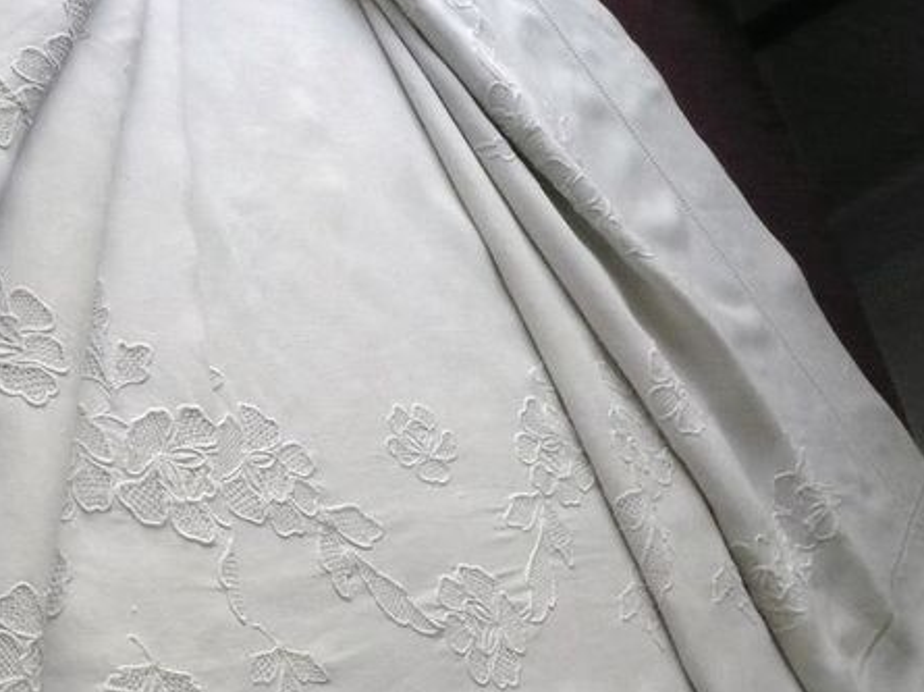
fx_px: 1467
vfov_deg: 26.4
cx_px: 272
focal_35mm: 55
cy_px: 443
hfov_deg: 34.5
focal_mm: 5.8
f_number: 2.8
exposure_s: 1/500
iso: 400
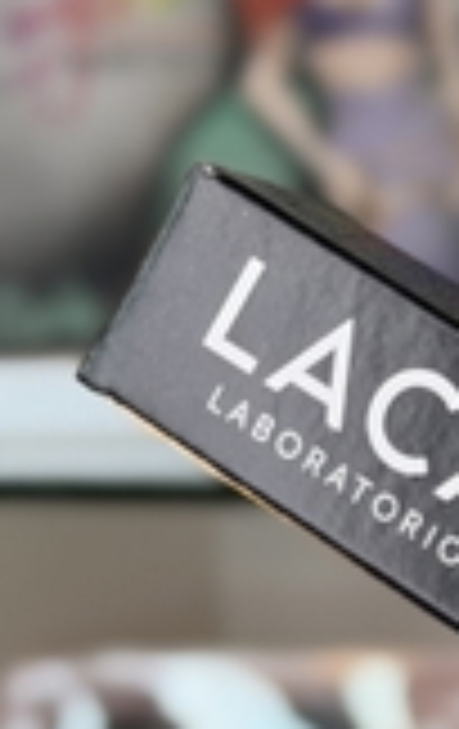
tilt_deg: -6.2
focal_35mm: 167
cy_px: 731
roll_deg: +2.7
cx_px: 860
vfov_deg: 12.4
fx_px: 3325
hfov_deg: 7.6
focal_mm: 6.76
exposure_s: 1/236
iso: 64
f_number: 1.78
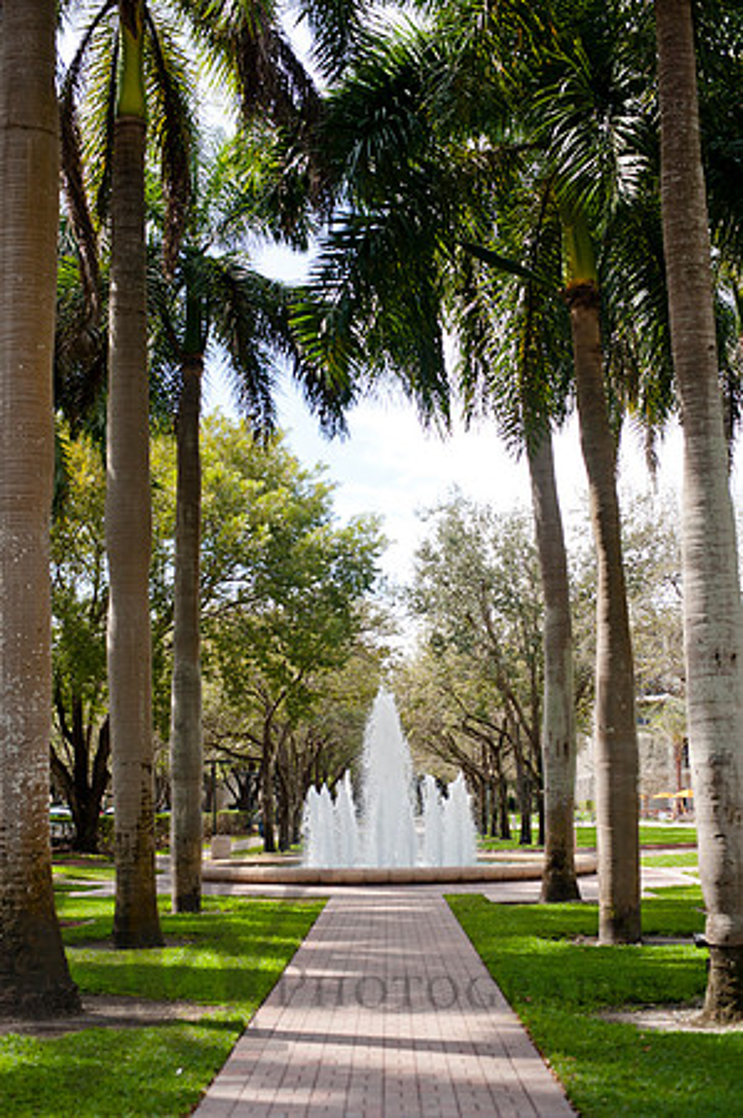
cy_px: 559
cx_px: 372
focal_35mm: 50
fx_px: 1551
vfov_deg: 39.6
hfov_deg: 26.9
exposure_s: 1/1000
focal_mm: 50
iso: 200
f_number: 4.5
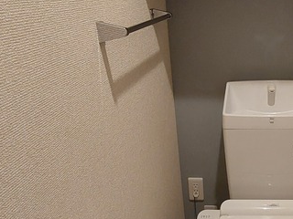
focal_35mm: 39
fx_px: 330
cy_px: 132
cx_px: 260
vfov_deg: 36.7
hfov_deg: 43.9
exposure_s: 1/60
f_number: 2.2
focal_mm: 1.74
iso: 250
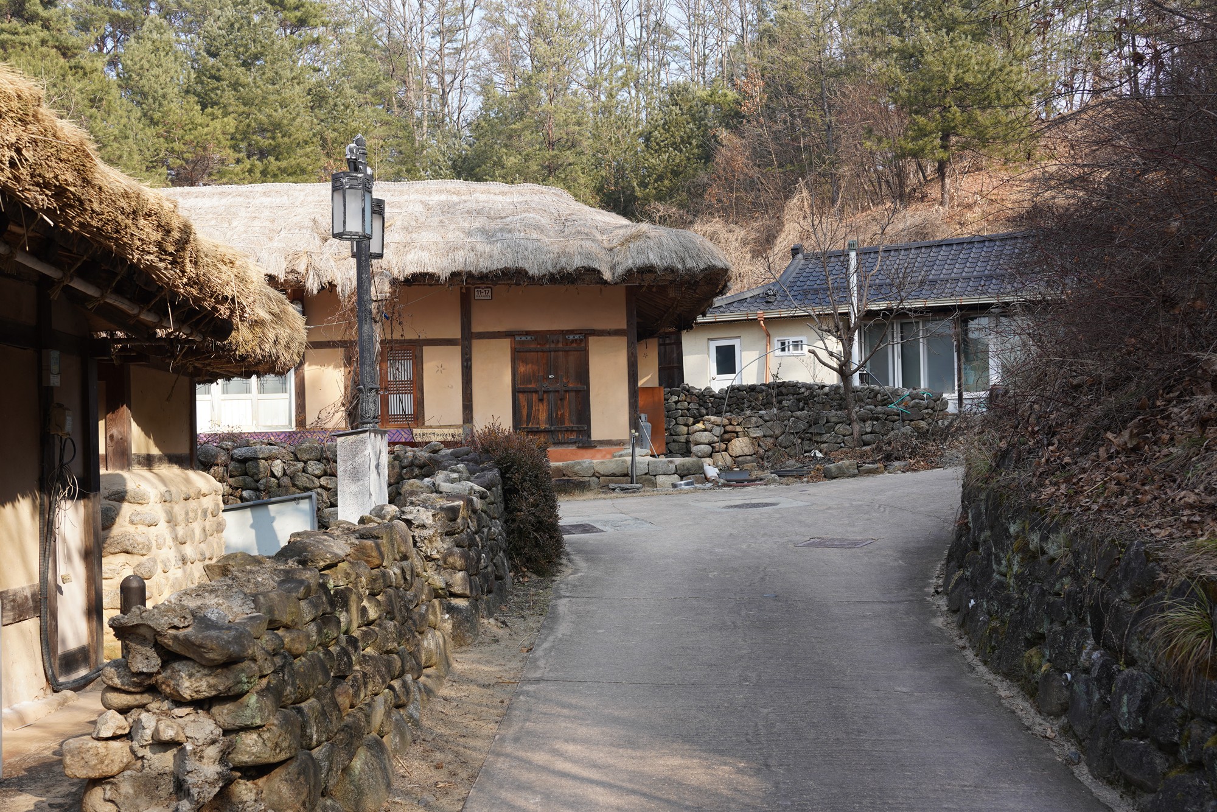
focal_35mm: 36
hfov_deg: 53.1
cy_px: 406
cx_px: 608
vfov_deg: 36.9
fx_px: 1217
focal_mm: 36
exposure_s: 1/100
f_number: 7.1
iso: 100
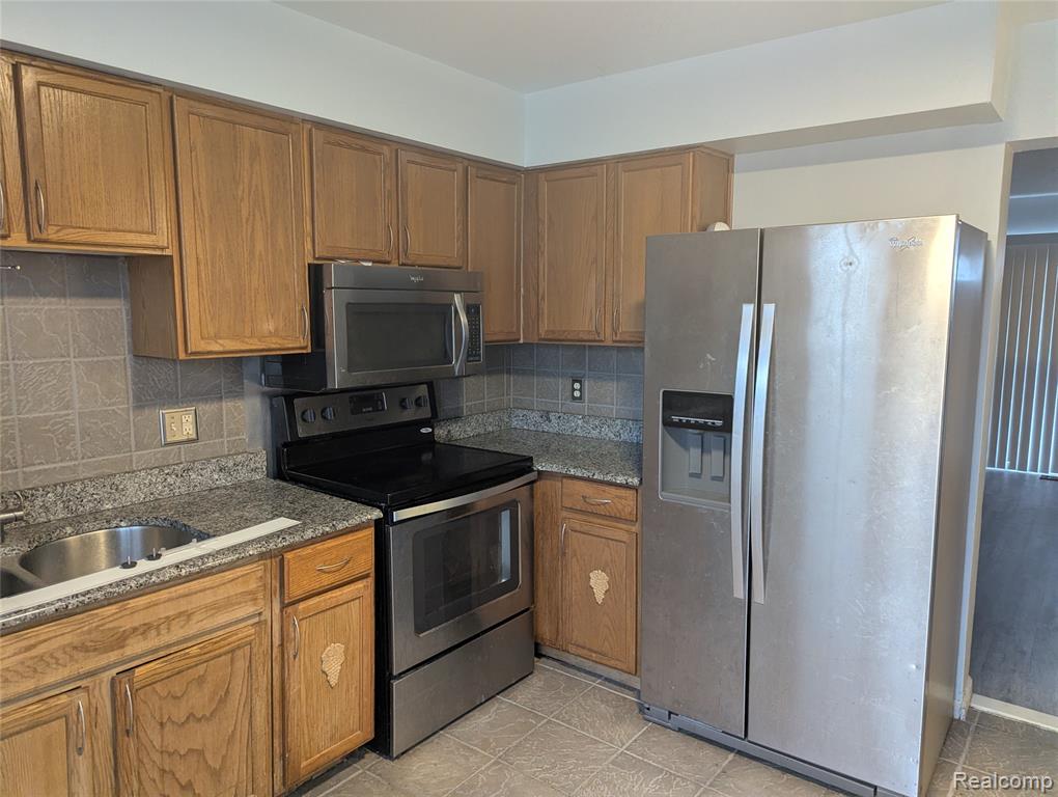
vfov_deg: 56.9
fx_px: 735
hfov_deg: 71.5
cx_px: 529
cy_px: 398
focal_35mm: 24
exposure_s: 1/120
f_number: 1.85
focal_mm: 6.81
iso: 703
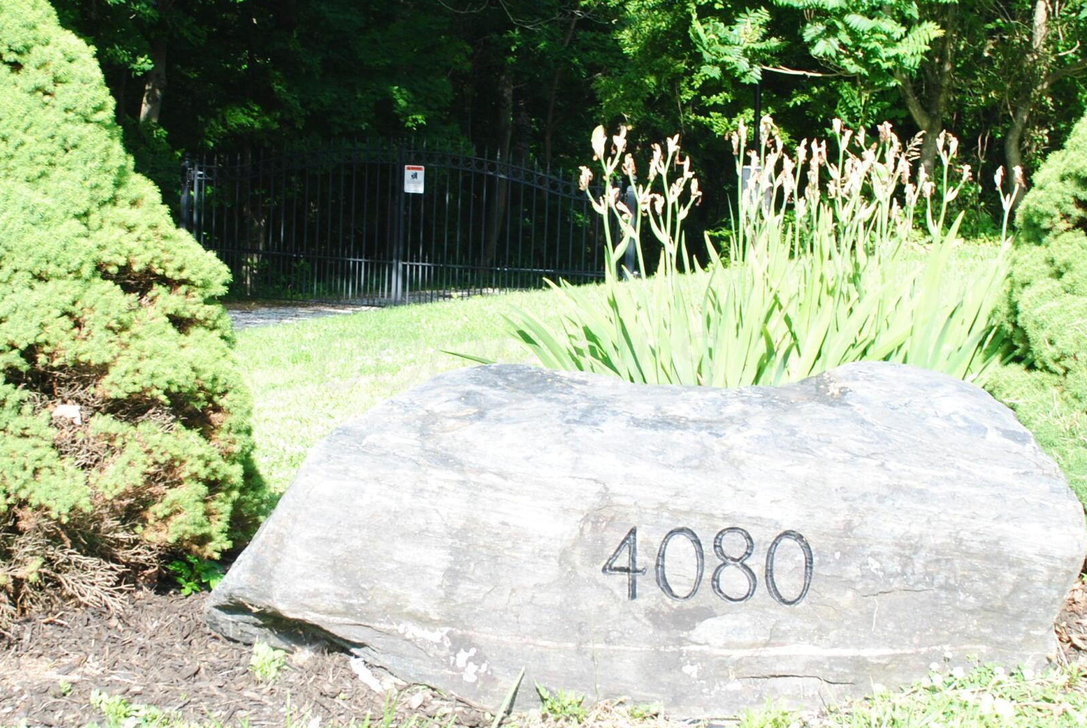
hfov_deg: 30.0
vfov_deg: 20.4
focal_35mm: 67
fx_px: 2025
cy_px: 360
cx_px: 519
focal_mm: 24
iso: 200
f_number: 9
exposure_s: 1/100
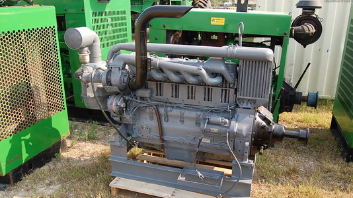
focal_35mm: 32
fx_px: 299
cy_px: 116
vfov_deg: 36.5
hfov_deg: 61.0
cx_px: 178
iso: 200
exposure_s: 1/160
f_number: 6.3
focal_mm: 20
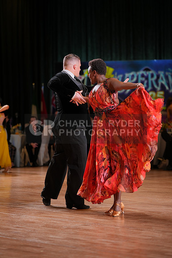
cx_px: 86
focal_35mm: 113
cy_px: 129
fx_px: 809
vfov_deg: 18.1
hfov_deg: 12.1
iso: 500
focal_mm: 113
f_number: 2.8
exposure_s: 1/320
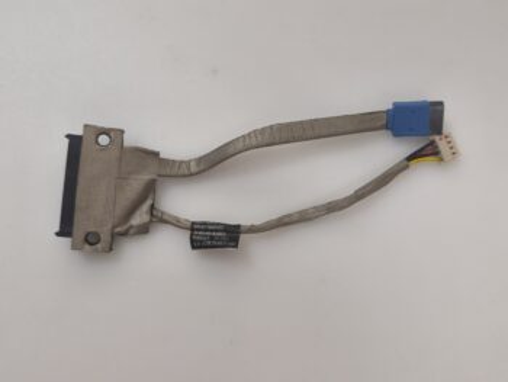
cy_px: 191
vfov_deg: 40.7
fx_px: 514
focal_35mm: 35
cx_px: 254
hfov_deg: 52.6
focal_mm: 6.57
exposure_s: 1/50
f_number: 1.6
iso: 400
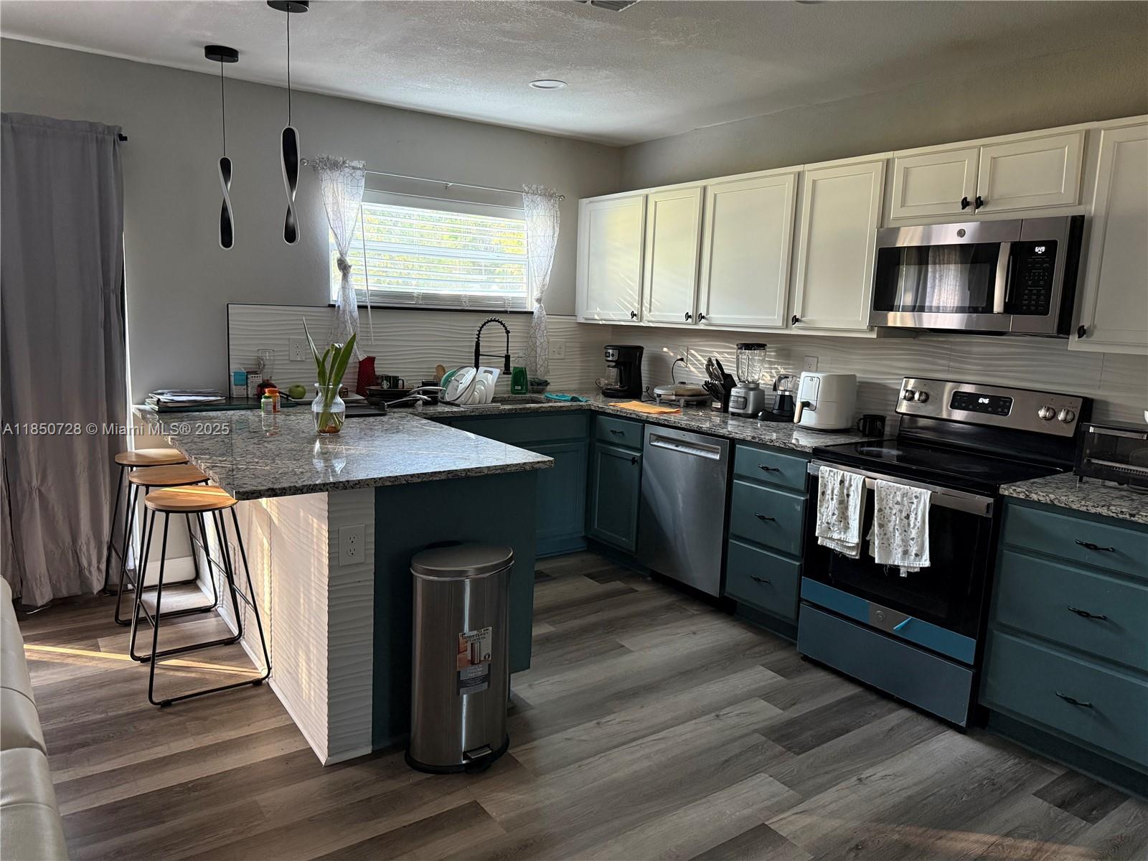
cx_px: 574
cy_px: 430
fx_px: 796
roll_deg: -1.9
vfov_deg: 56.8
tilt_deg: -9.4
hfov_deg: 71.6
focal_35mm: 24
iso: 500
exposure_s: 1/50
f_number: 1.78
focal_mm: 6.76
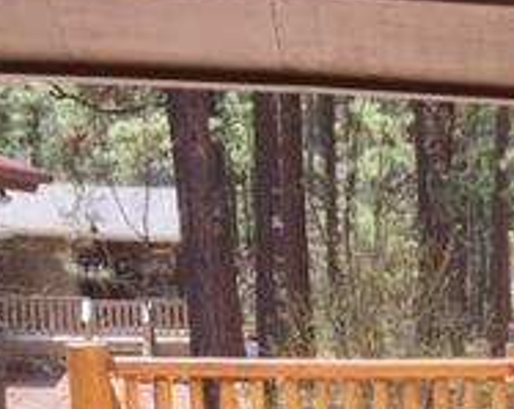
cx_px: 728
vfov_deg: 14.7
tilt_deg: -11.5
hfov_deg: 18.0
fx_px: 1473
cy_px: 620
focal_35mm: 97
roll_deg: -1.3
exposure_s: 1/549
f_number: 2.2
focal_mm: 4.15
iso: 32
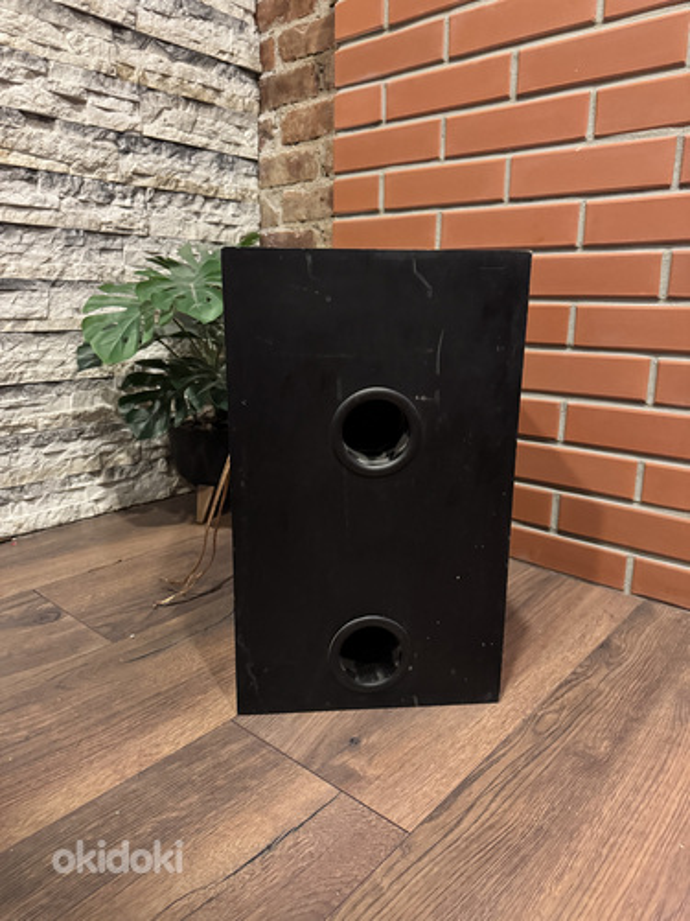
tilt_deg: -13.3
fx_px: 638
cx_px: 345
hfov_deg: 56.8
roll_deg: -0.9
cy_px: 460
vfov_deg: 71.6
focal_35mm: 24
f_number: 1.78
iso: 800
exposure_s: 1/25
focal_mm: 6.76
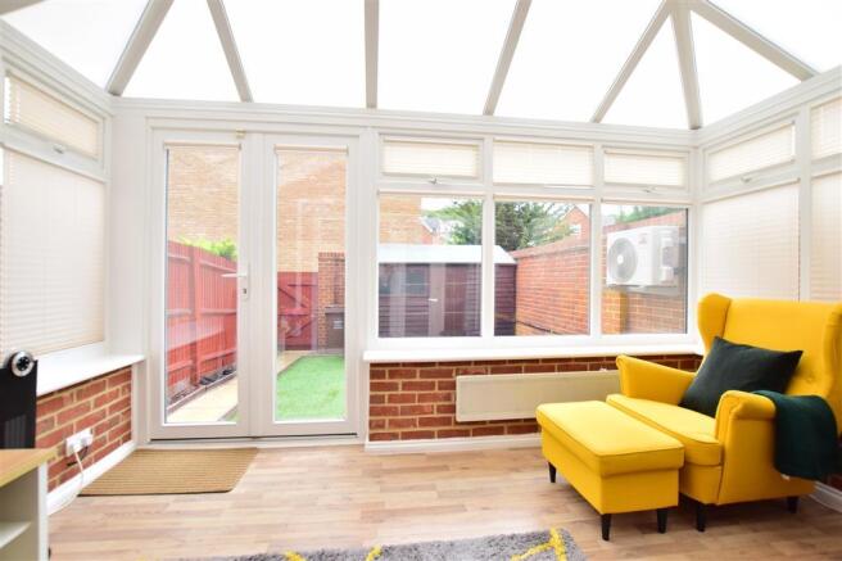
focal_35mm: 15
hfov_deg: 100.4
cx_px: 421
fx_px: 351
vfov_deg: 77.3
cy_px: 280
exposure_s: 1/200
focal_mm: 10
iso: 400
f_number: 7.1
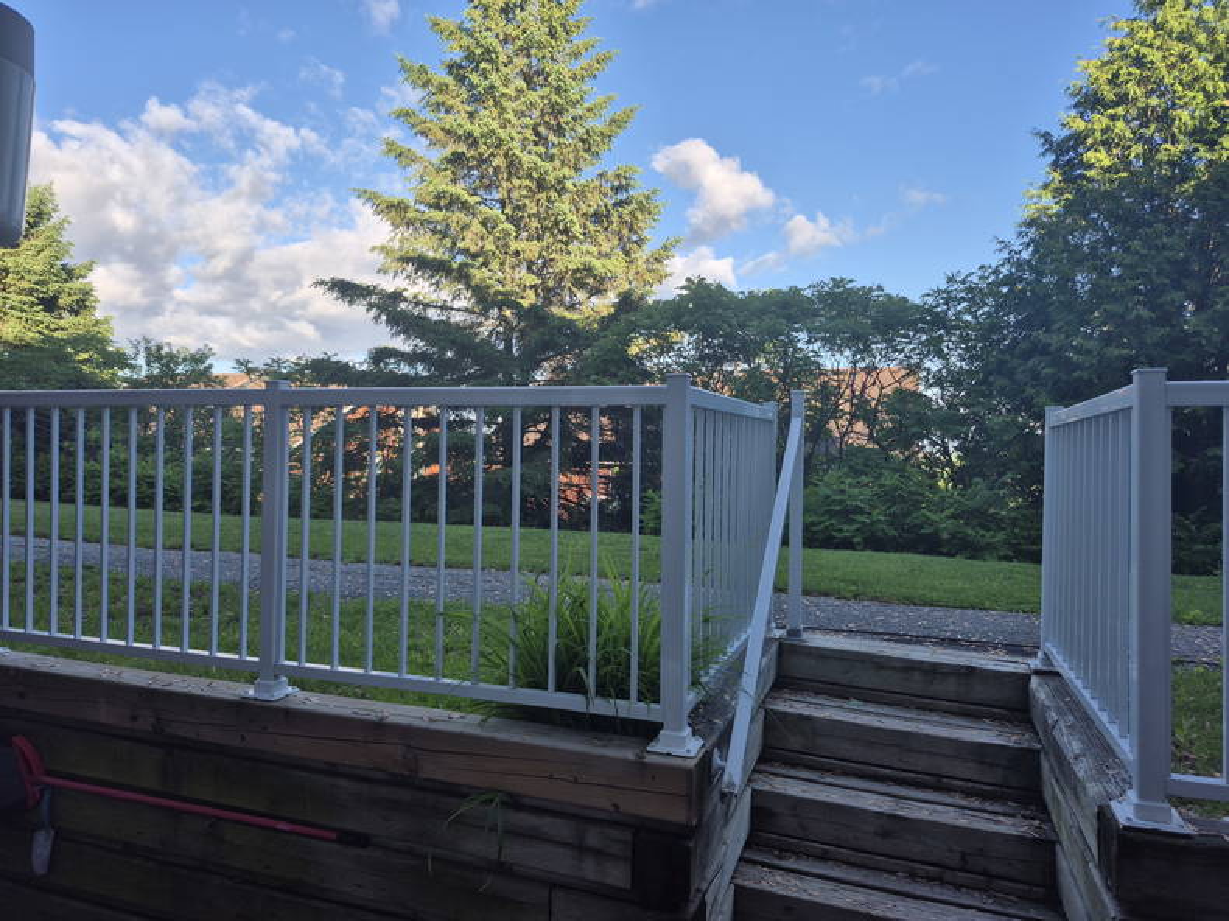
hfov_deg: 73.9
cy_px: 460
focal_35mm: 23
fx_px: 816
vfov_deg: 58.9
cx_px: 614
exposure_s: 1/756
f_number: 1.8
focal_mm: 5.4
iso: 25
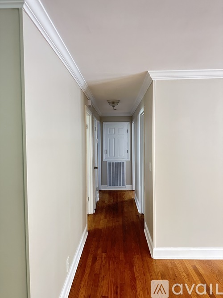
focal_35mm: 24
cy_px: 149
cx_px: 112
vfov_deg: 71.6
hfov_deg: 56.8
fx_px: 206
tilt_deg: -2.9
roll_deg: +0.4
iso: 800
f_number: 1.78
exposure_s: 1/30
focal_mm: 6.86
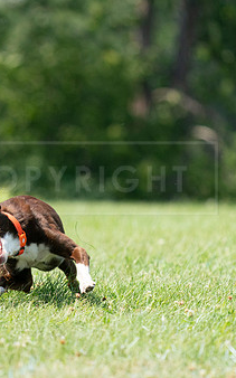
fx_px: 6623
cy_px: 197
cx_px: 34
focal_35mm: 643
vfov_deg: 3.3
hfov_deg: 2.0
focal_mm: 368
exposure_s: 1/4000
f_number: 6.3
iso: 2000
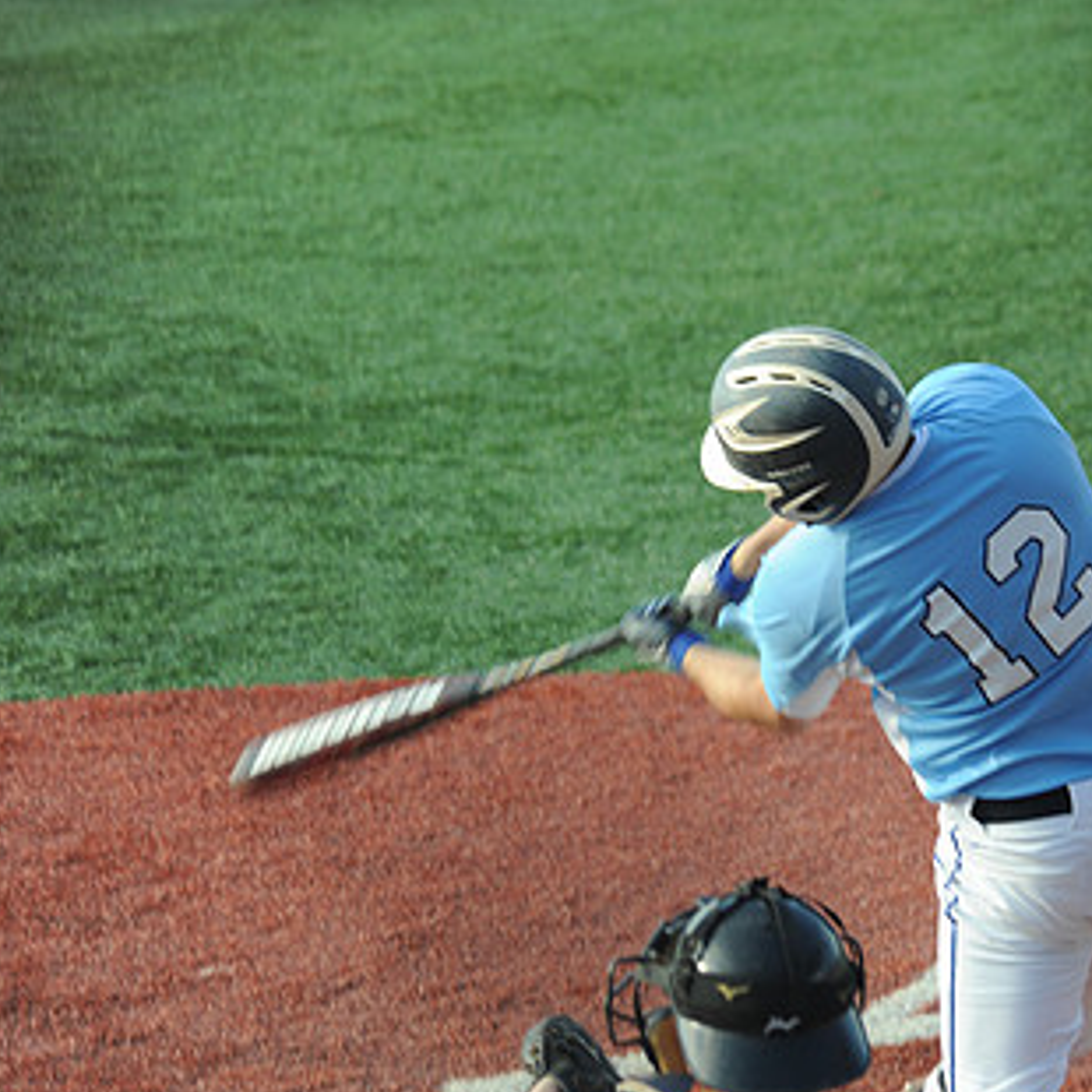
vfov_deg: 11.0
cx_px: 824
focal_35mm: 159
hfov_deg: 11.0
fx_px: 5675
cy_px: 666
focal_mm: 100
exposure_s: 1/320
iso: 320
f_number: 4.5
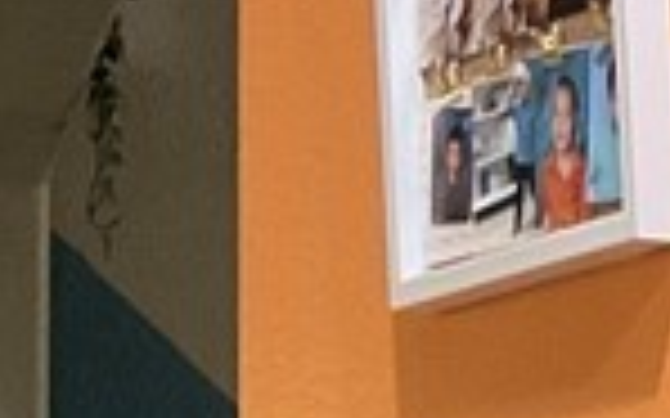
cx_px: 1826
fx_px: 3851
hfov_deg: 8.7
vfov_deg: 6.1
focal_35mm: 211
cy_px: 836
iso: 250
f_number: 1.8
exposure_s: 1/60
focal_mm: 3
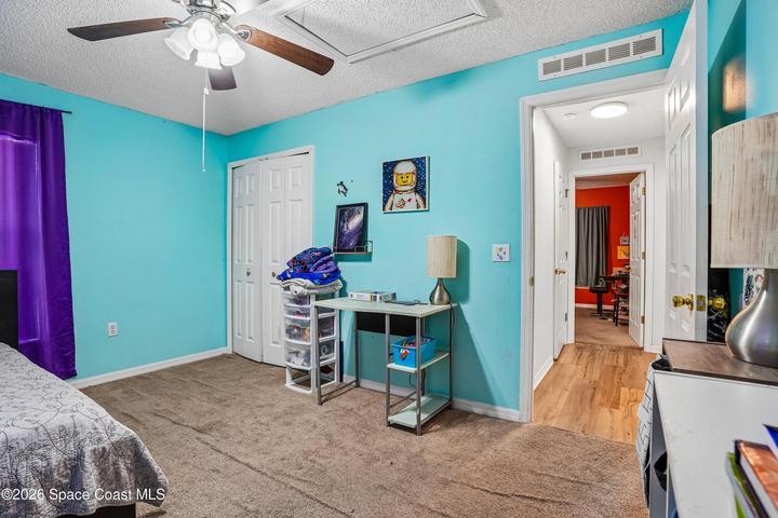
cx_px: 389
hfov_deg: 93.3
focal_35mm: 17
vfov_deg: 70.4
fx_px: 367
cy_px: 259
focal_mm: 17
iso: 100
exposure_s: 1/1.25
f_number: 9
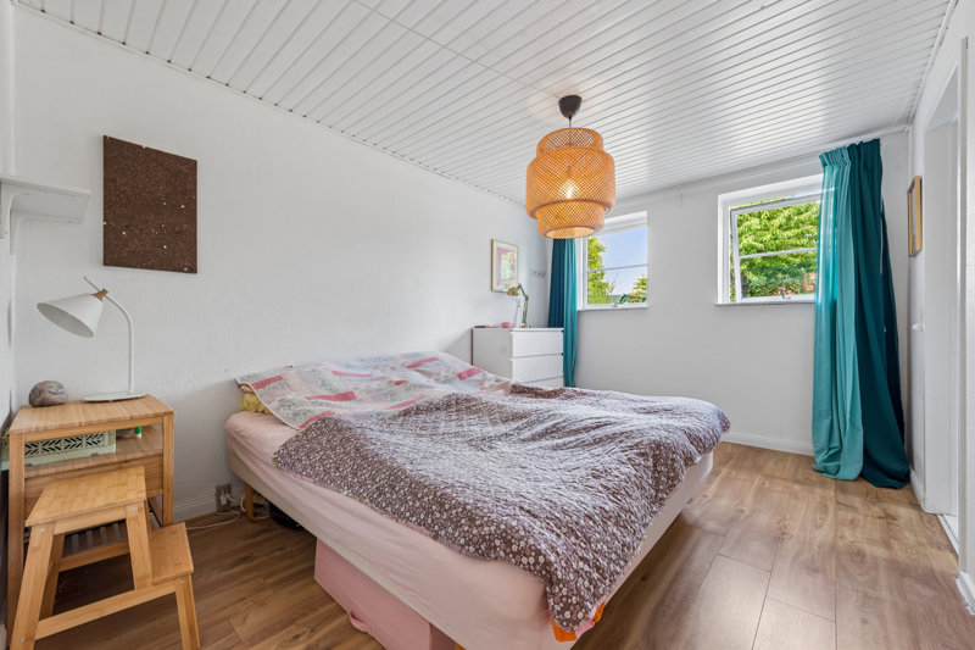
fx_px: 379
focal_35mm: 14
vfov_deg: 81.2
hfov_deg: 104.3
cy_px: 325
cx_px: 488
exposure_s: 1/5
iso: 200
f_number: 10
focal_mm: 14
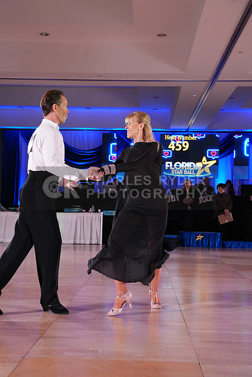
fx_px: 561
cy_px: 188
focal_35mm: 54
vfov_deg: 37.2
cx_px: 126
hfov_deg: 25.3
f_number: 5.6
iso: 3200
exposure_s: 1/200
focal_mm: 53.5
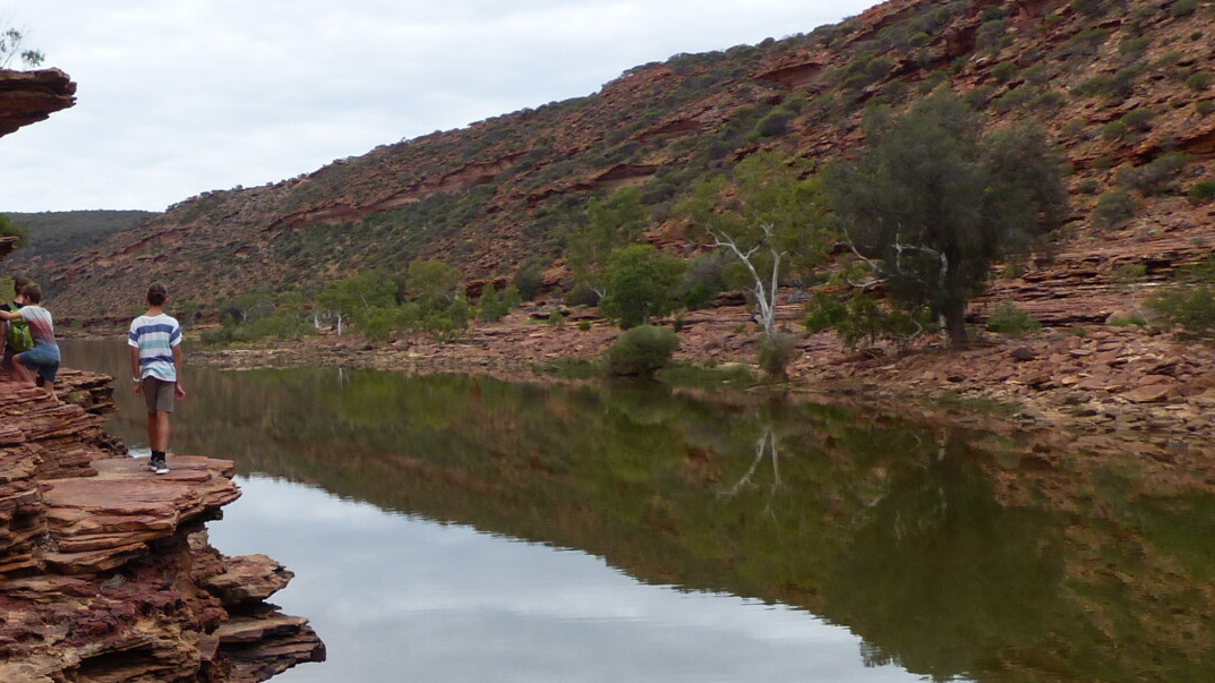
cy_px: 464
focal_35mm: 52
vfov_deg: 22.9
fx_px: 1675
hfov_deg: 37.5
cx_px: 142
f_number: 4
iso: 100
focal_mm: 4.5
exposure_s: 1/320
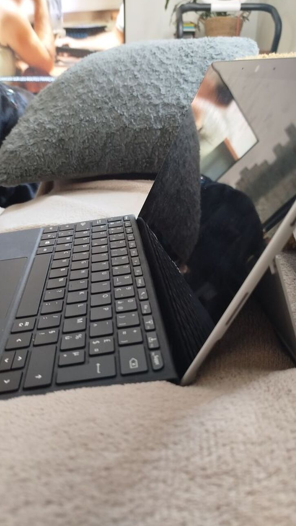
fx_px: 377
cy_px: 261
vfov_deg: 69.9
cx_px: 145
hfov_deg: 42.9
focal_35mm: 27
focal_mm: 5.31
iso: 400
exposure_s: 1/20
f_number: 1.7
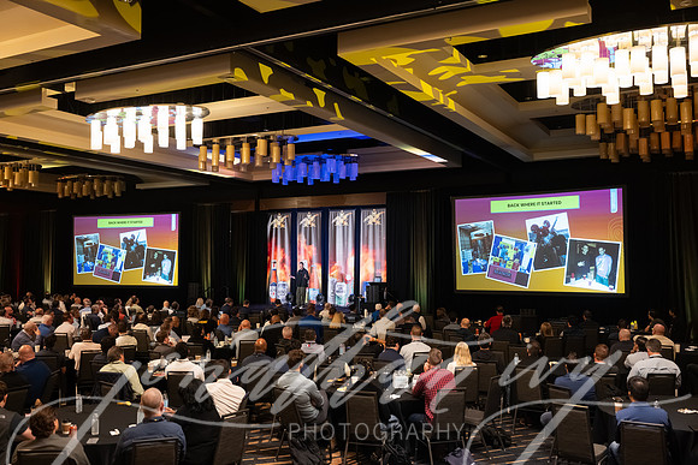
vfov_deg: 38.6
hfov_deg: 55.4
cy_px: 232
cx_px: 349
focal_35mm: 34
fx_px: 665
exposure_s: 1/200
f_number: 2.8
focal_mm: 34
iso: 4500
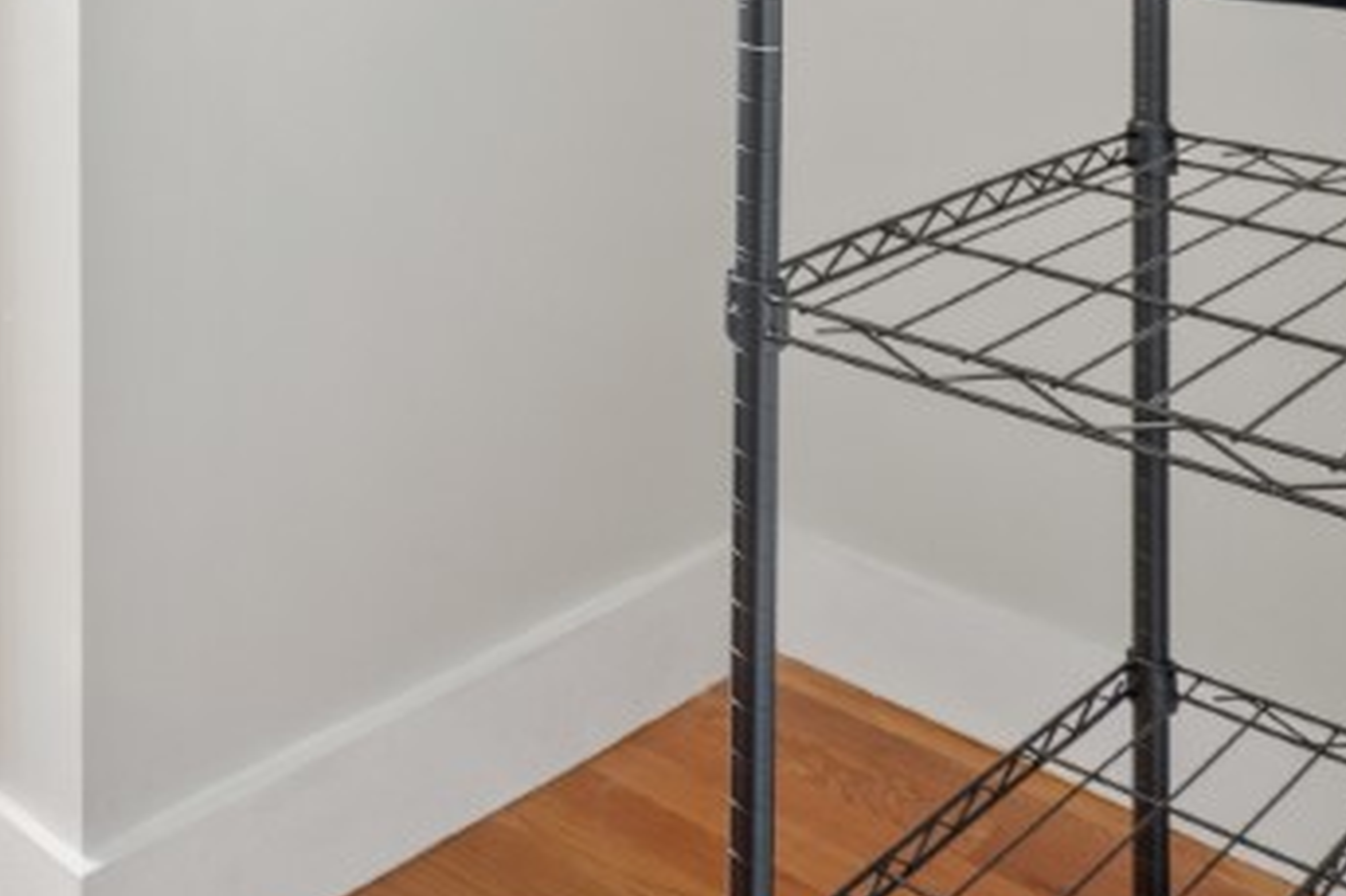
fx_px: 1756
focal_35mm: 47
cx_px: -438
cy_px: -368
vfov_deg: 23.9
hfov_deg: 31.4
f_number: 11
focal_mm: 14
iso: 320
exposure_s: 2
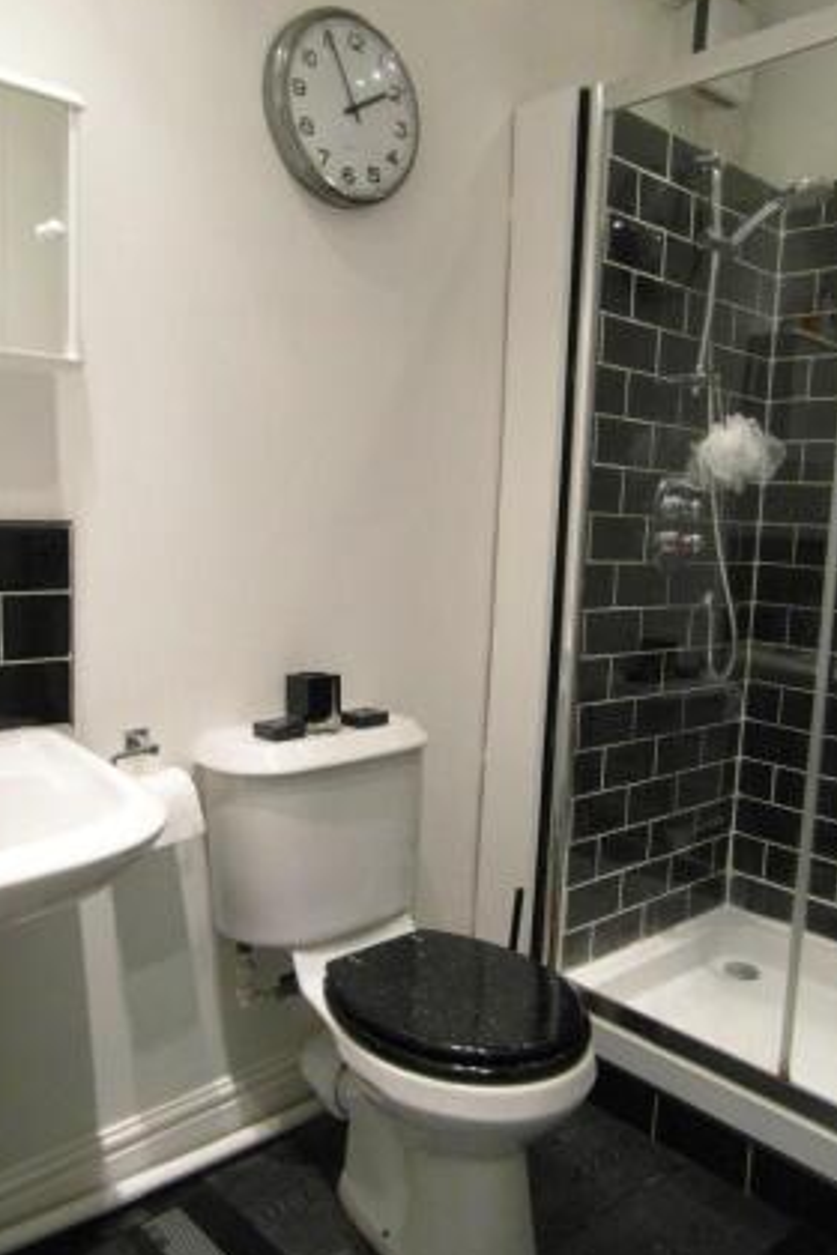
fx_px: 907
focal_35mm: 26
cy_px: 635
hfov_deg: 49.5
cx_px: 463
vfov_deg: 69.4
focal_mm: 4
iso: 400
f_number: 3.2
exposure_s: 1/30
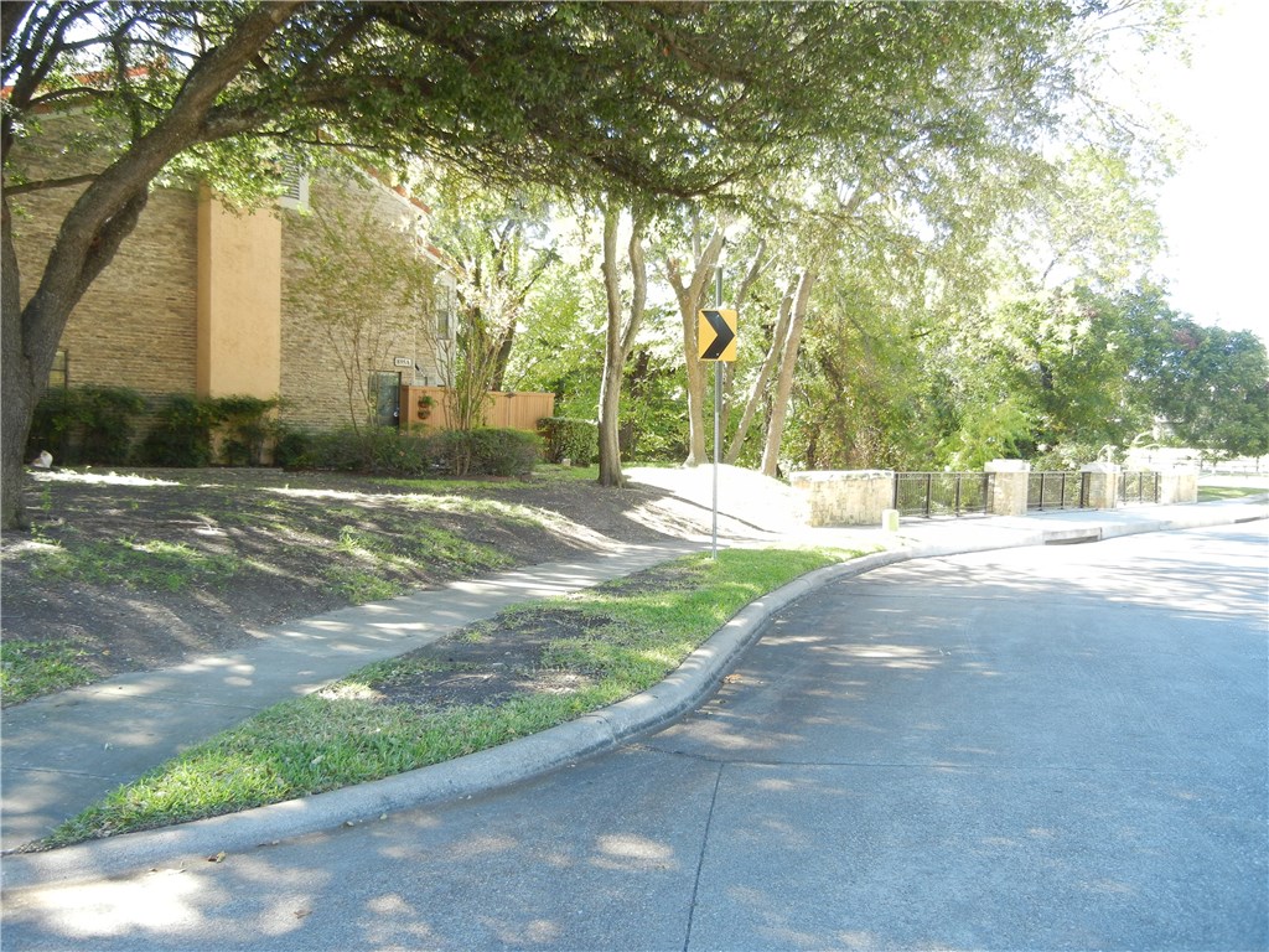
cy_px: 476
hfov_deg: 60.0
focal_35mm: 30
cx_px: 634
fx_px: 1100
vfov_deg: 46.8
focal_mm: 5.4
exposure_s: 1/72
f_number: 3.5
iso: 160
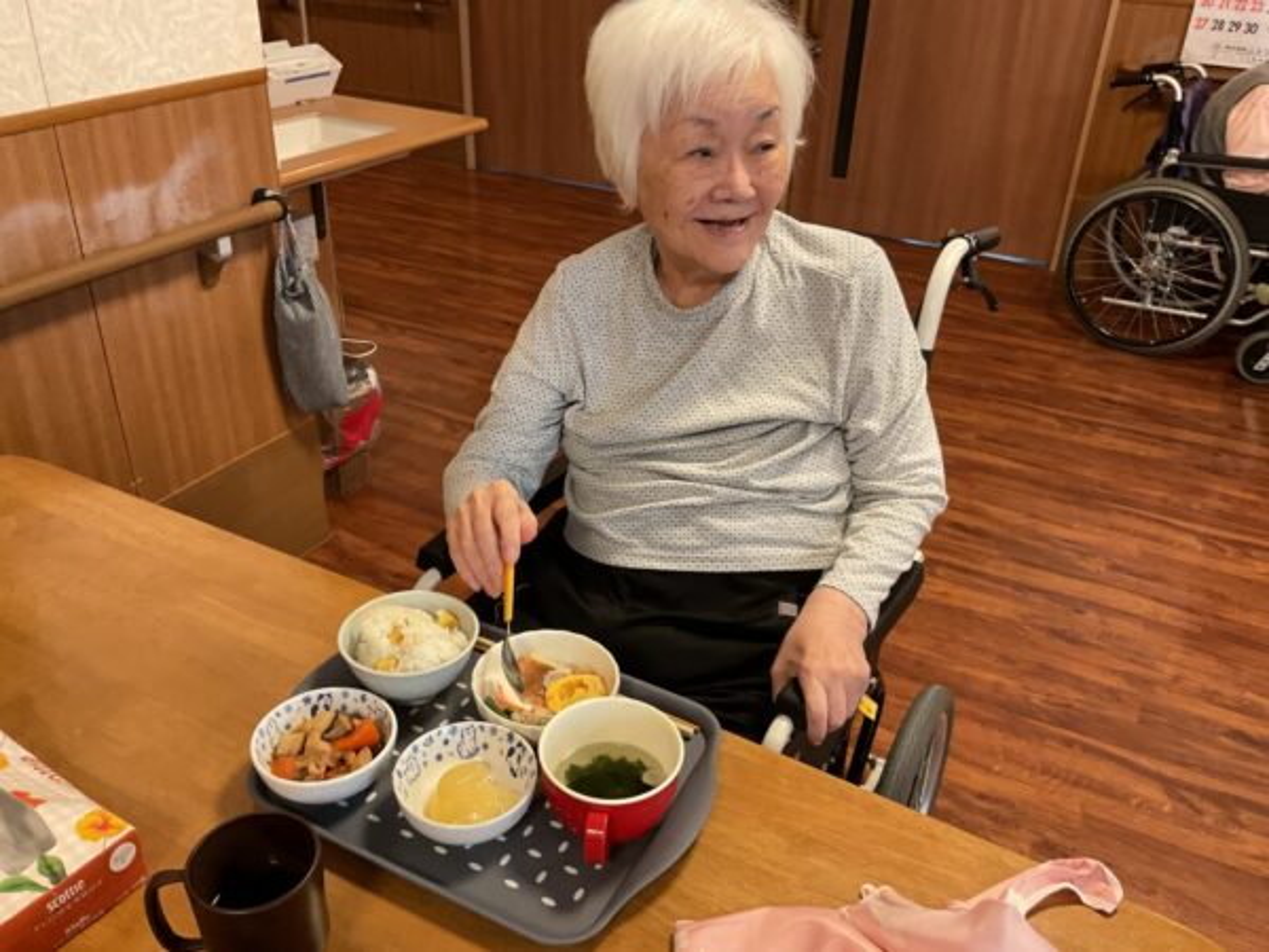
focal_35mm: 29
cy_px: 476
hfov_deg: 61.7
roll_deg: -1.4
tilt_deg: -29.9
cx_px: 634
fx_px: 1063
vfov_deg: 48.2
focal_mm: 3
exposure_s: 1/50
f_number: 1.8
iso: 160
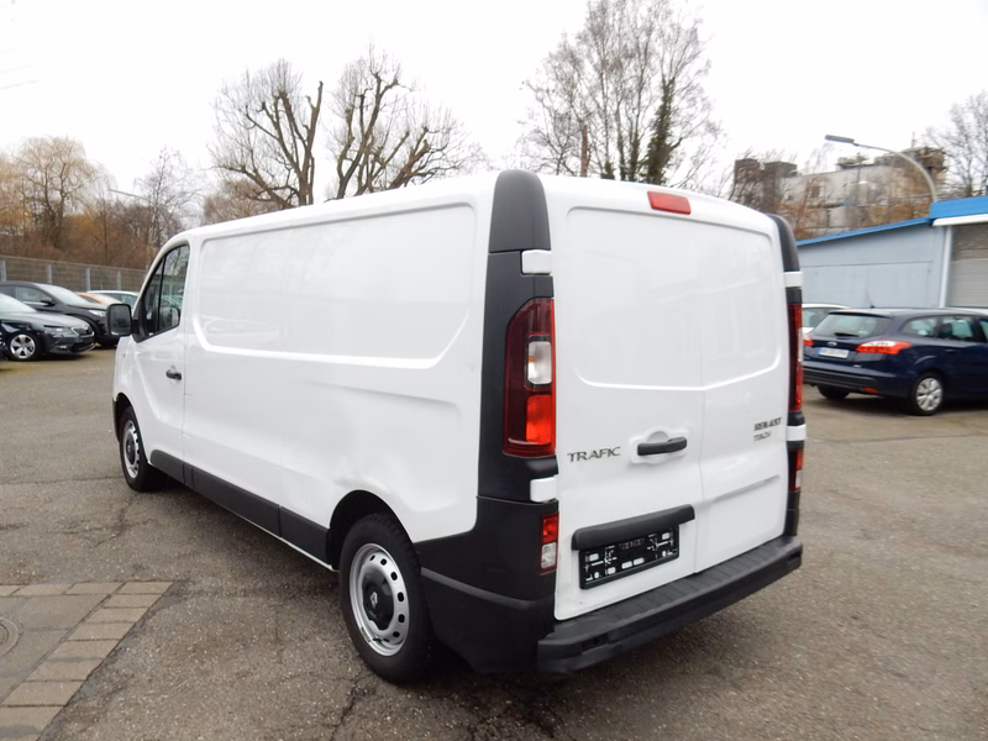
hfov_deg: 69.4
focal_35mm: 25
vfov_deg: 54.9
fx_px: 714
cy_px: 370
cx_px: 494
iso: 125
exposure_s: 1/60
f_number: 3.7
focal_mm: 4.5
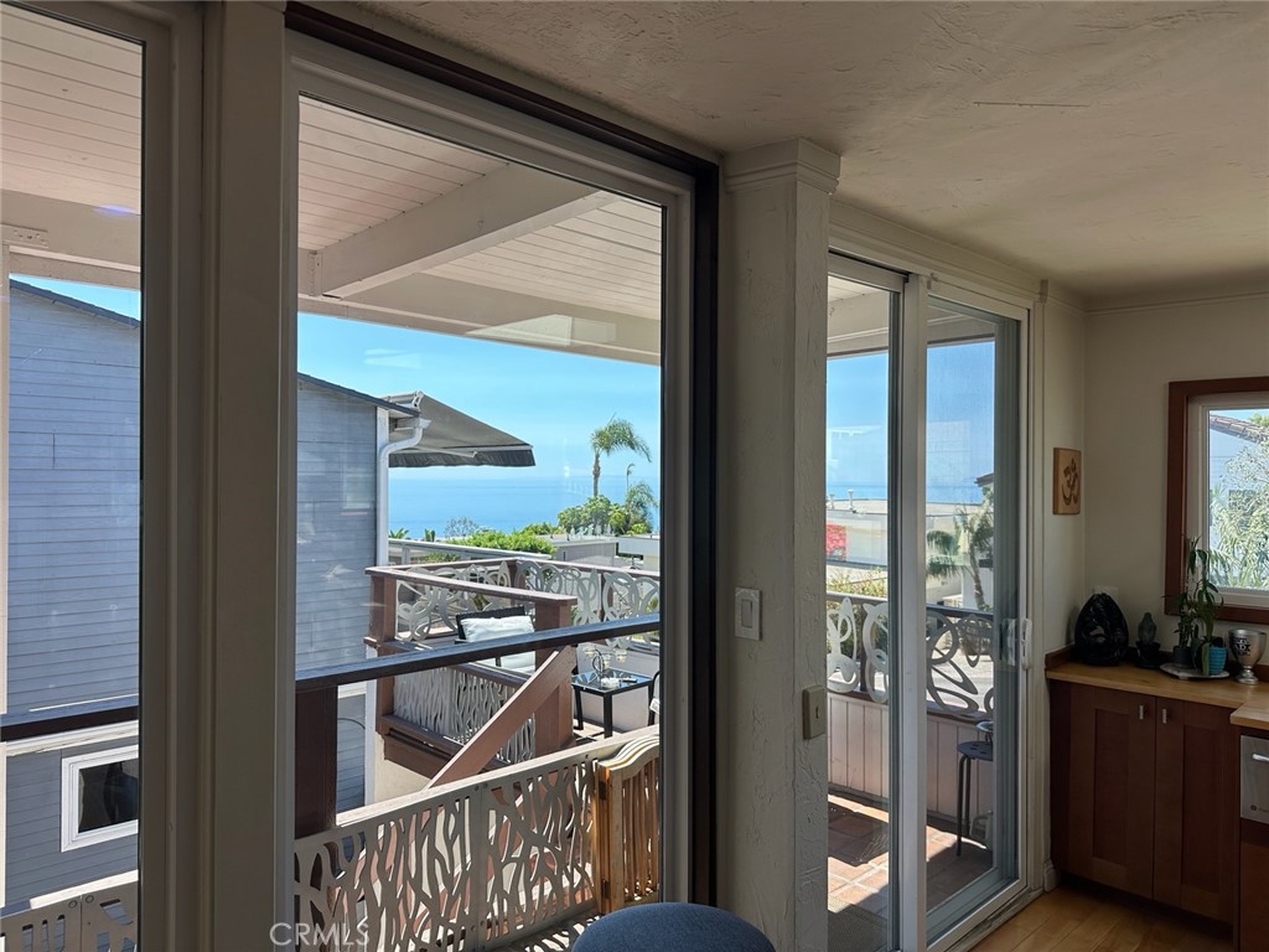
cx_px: 634
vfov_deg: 56.8
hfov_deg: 71.6
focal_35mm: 24
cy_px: 476
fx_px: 880
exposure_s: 1/887
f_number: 1.78
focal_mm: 6.86
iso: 80
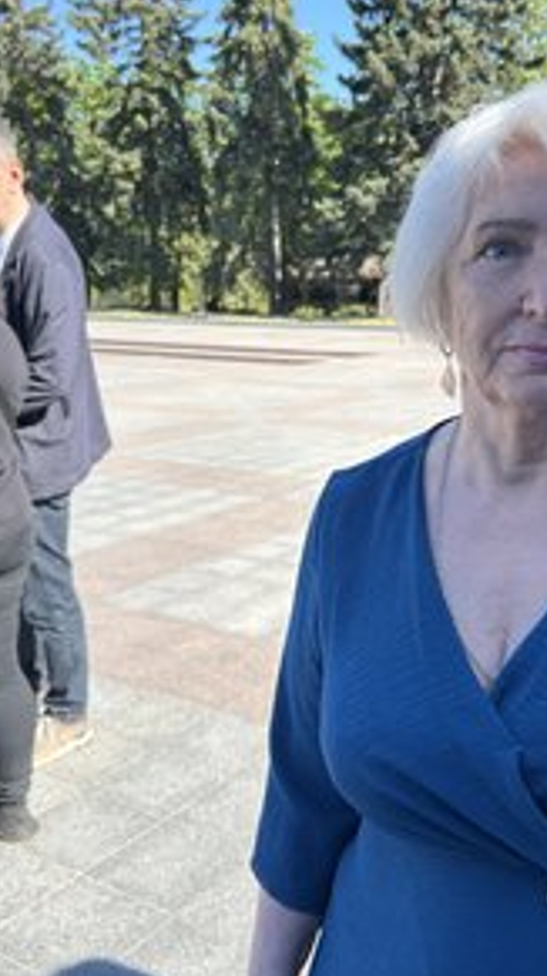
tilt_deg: -12.5
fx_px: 1009
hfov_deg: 30.3
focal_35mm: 39
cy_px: 480
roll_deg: -0.1
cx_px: 315
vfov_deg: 51.7
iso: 50
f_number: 1.5
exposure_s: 1/1377
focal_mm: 5.7
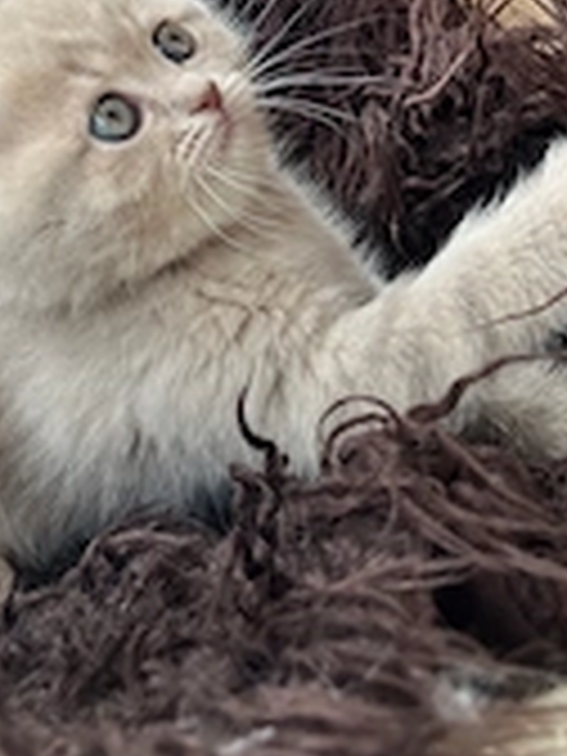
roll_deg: -1.4
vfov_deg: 28.7
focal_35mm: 62
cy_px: -45
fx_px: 1354
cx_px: 140
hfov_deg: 23.4
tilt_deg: -20.6
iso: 64
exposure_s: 1/121
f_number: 1.6
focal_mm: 5.1
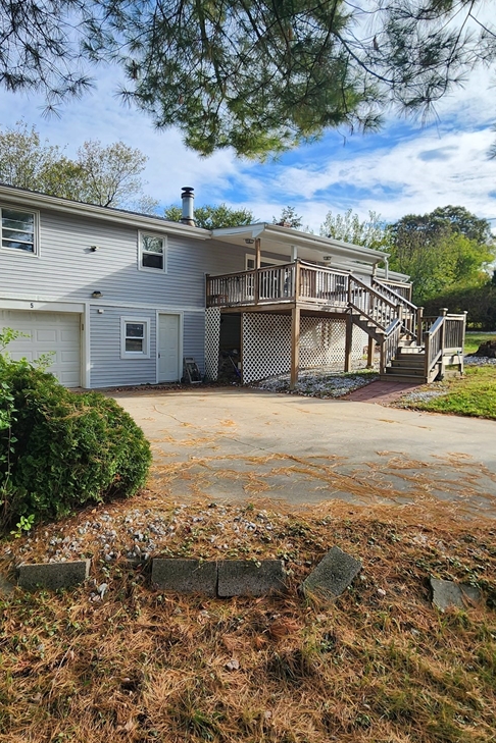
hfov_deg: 64.4
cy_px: 367
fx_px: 393
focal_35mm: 19
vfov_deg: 86.9
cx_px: 227
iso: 50
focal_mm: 2.2
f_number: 2.2
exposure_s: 1/1067
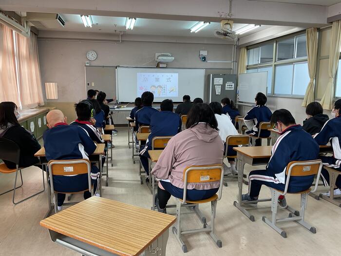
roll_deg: +0.1
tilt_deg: -10.1
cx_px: 170
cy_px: 128
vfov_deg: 48.2
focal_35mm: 29
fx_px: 286
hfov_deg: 61.7
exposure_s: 1/60
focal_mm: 3
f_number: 1.8
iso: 40
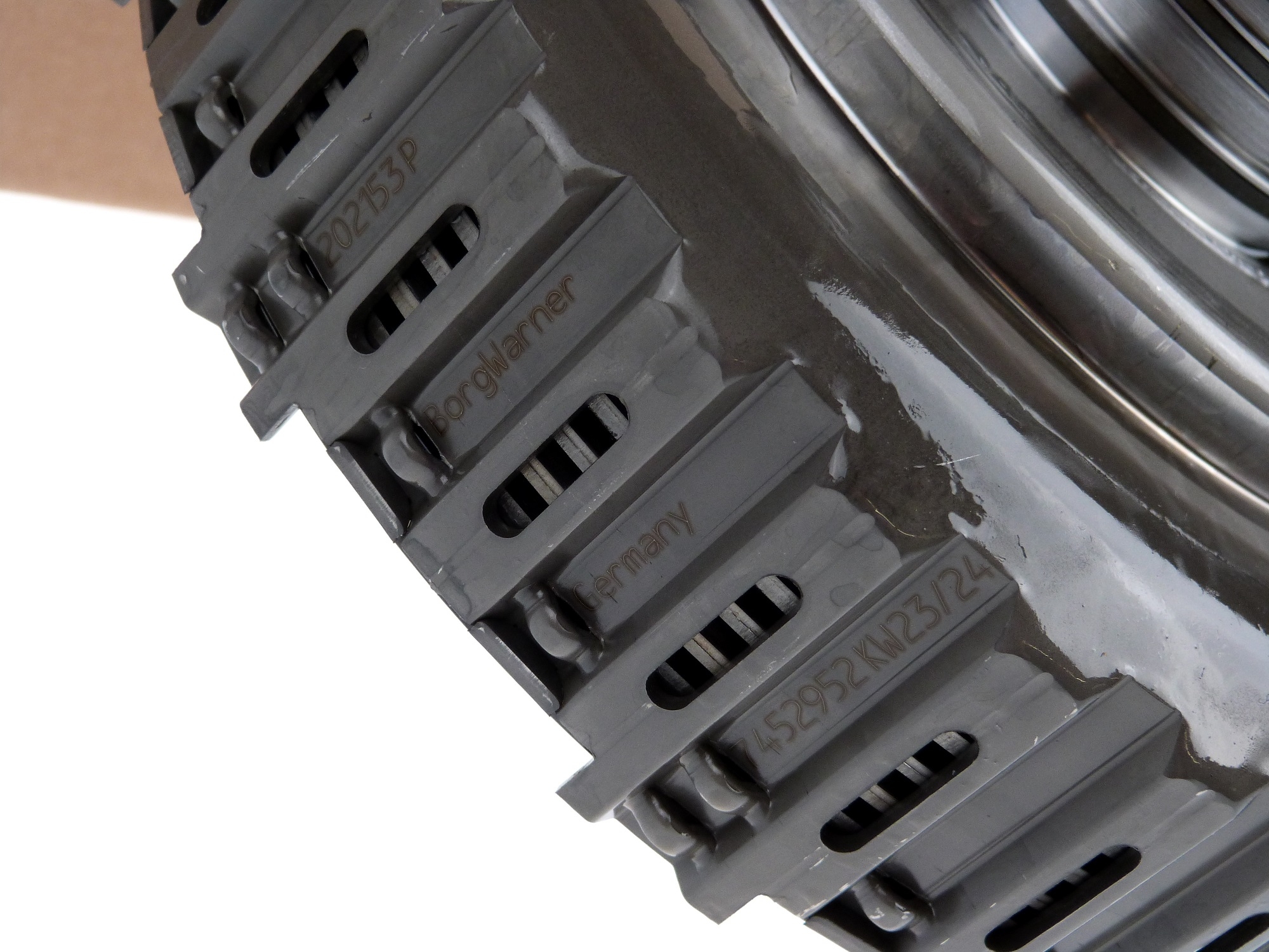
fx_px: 2090
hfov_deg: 33.8
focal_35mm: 57
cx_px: 634
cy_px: 476
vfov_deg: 25.7
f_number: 3.2
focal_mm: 10.2
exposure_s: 1/125
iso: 200
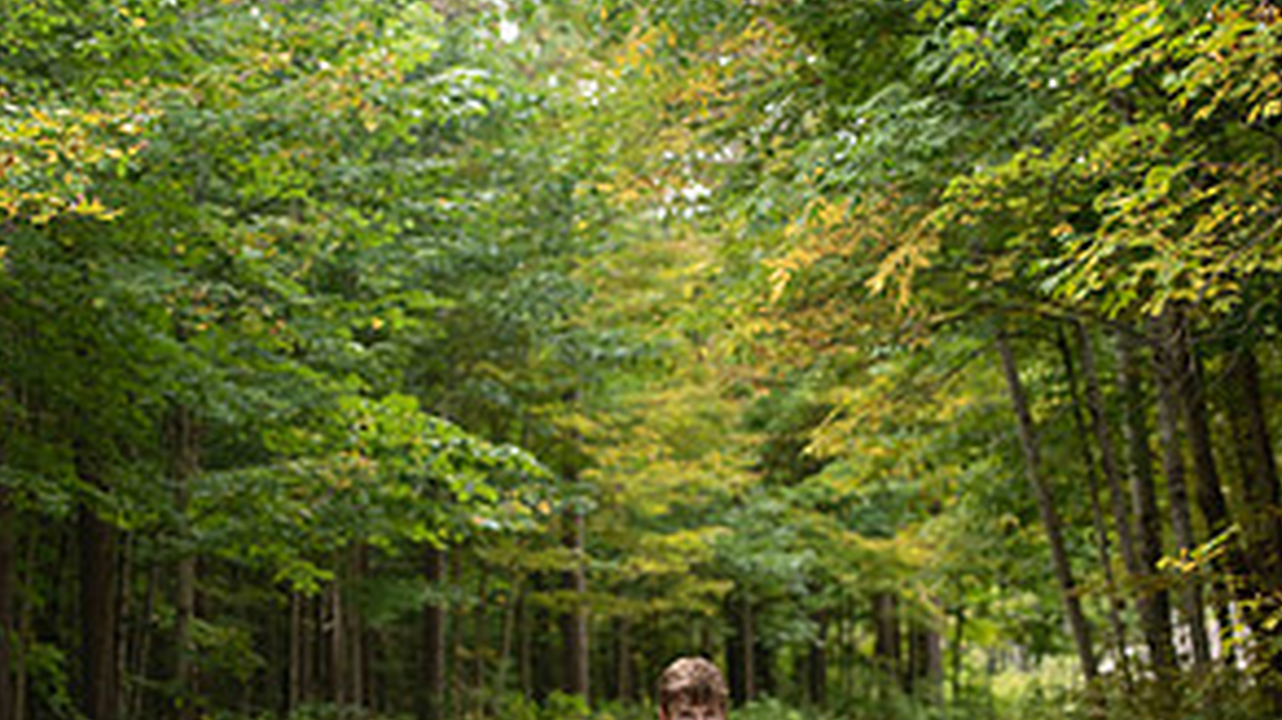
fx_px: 3840
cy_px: 584
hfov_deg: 19.0
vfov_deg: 10.7
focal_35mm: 113
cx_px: 641
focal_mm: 70
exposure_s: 1/320
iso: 500
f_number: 2.8
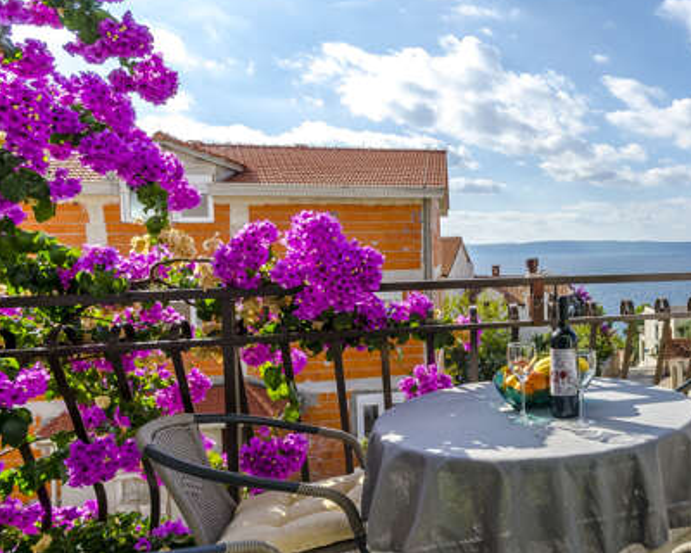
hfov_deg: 55.8
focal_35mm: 27
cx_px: 617
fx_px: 552
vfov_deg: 53.2
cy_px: 262
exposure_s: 1/250
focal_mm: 10
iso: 100
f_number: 10
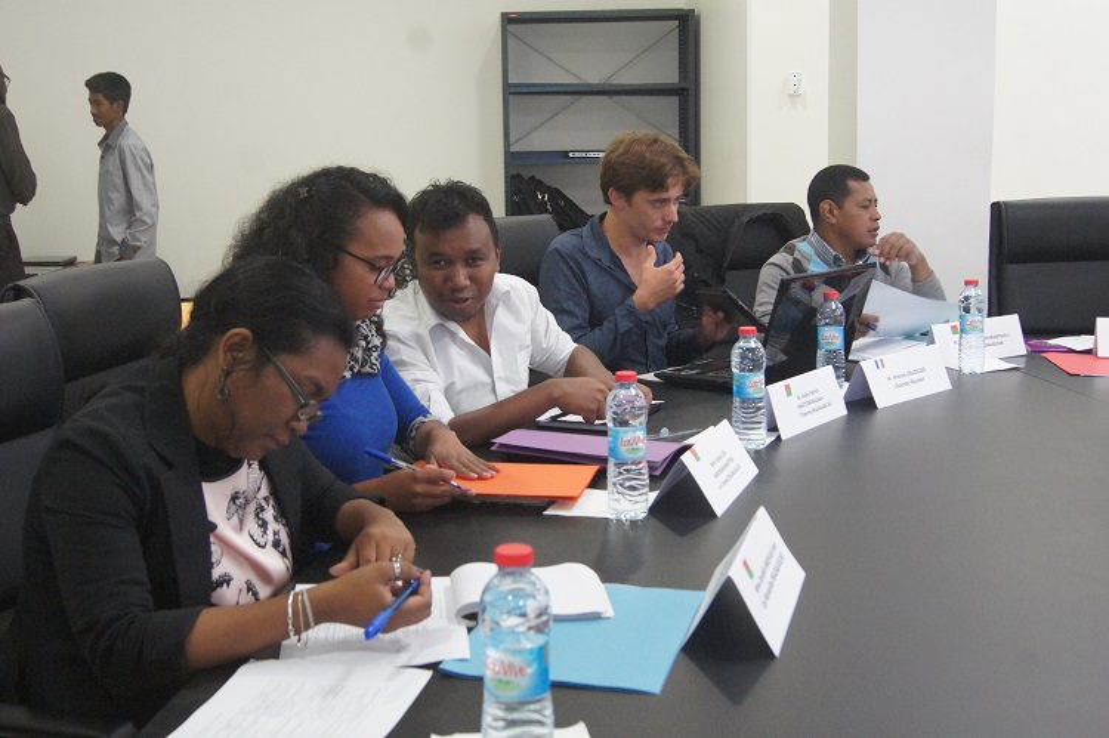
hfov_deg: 46.4
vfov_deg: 31.9
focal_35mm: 42
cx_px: 554
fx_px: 1293
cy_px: 369
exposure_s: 1/80
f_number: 5.6
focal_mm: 28
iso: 3200
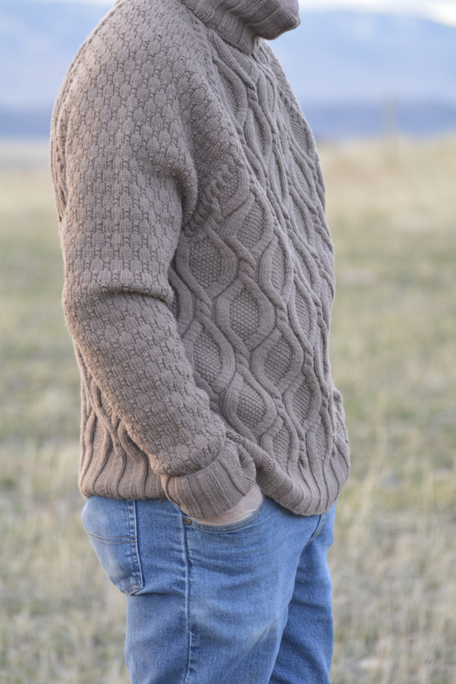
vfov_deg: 11.2
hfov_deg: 7.5
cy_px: 342
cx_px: 228
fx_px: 3476
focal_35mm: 183
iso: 800
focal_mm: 122
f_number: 4.2
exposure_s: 1/125
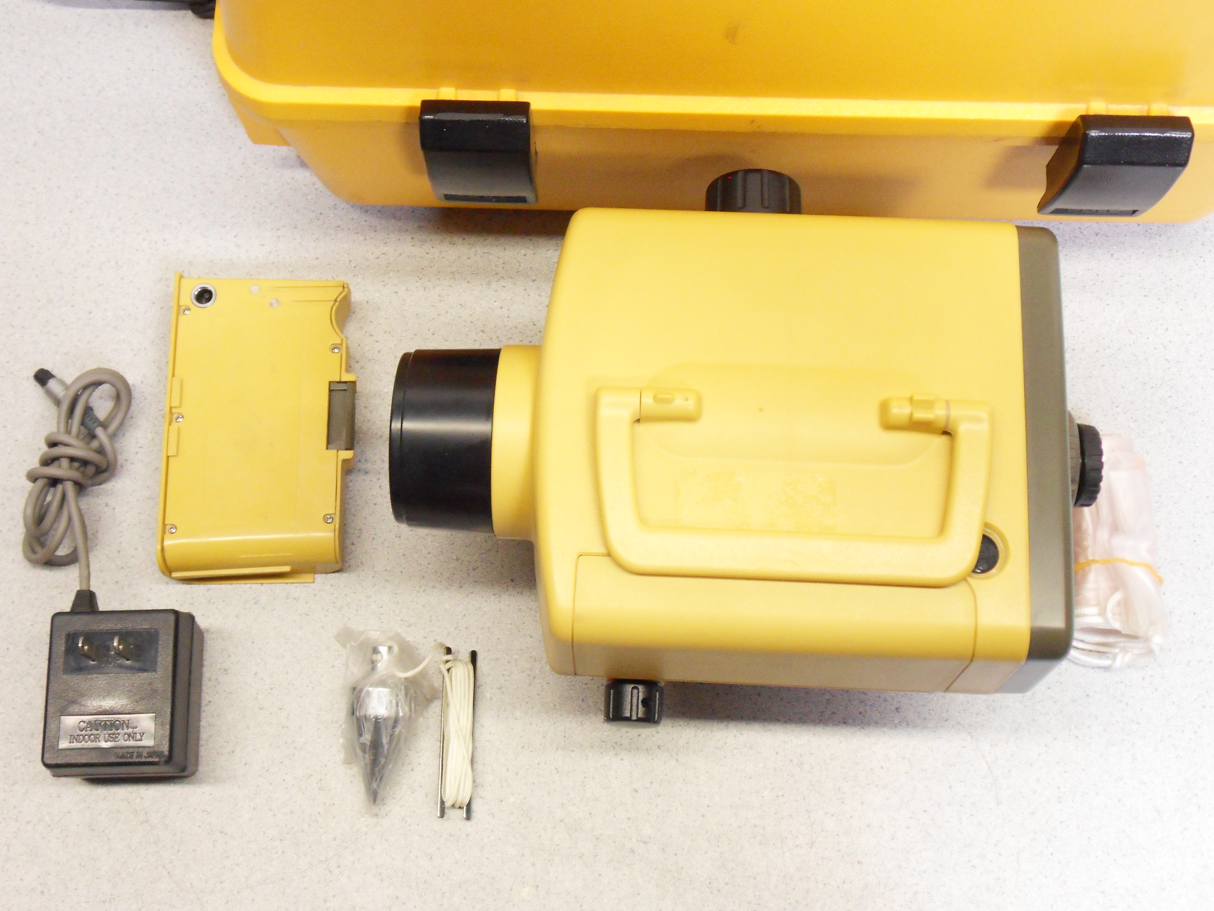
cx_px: 598
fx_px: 1613
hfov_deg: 41.2
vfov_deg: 31.5
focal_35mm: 46
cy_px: 451
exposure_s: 1/20
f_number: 4.2
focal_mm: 7.9
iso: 480
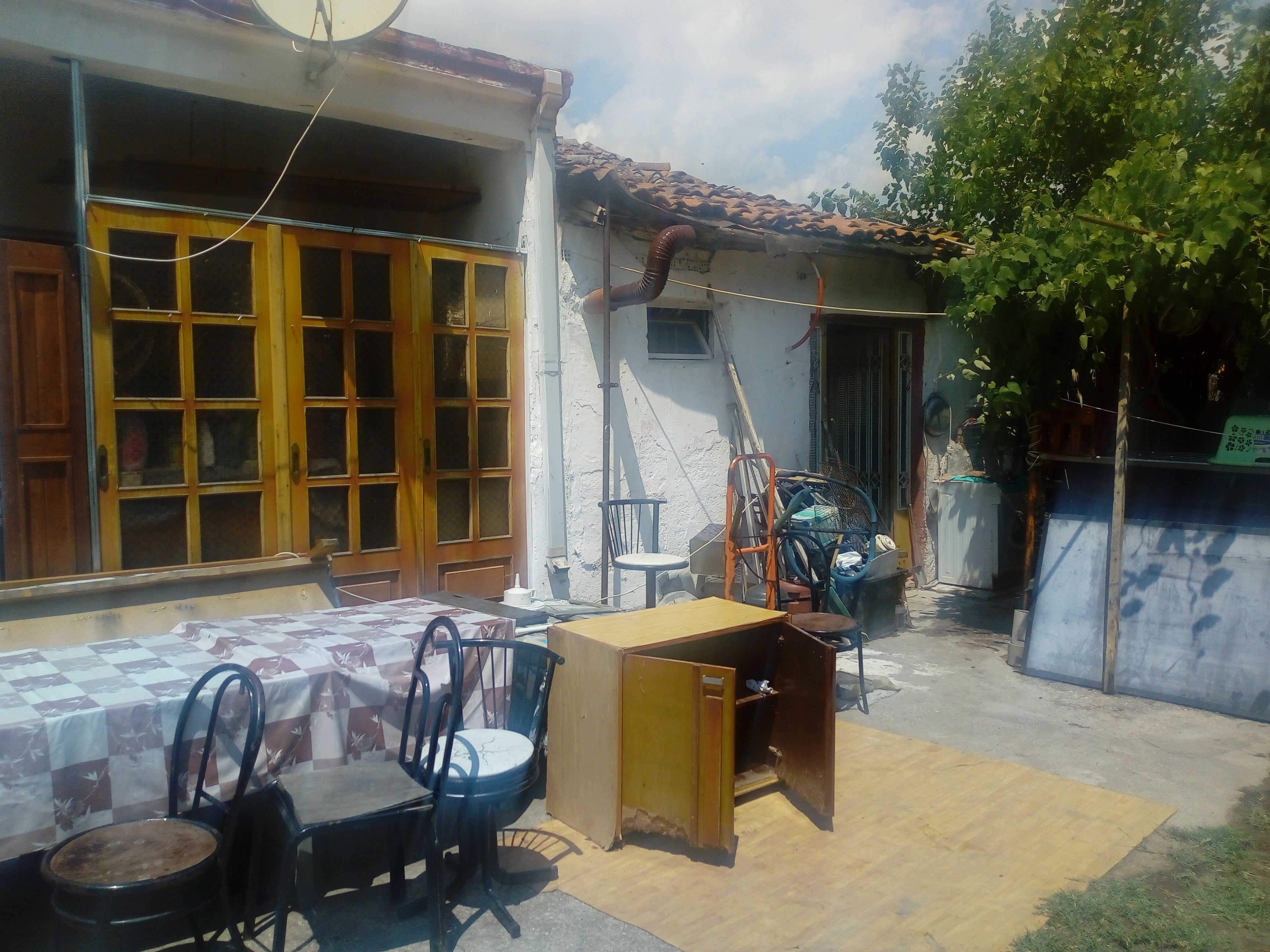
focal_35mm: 27
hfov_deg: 65.3
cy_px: 476
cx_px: 635
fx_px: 991
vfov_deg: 51.4
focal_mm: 3.5
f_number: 2
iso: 117
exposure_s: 1/3030
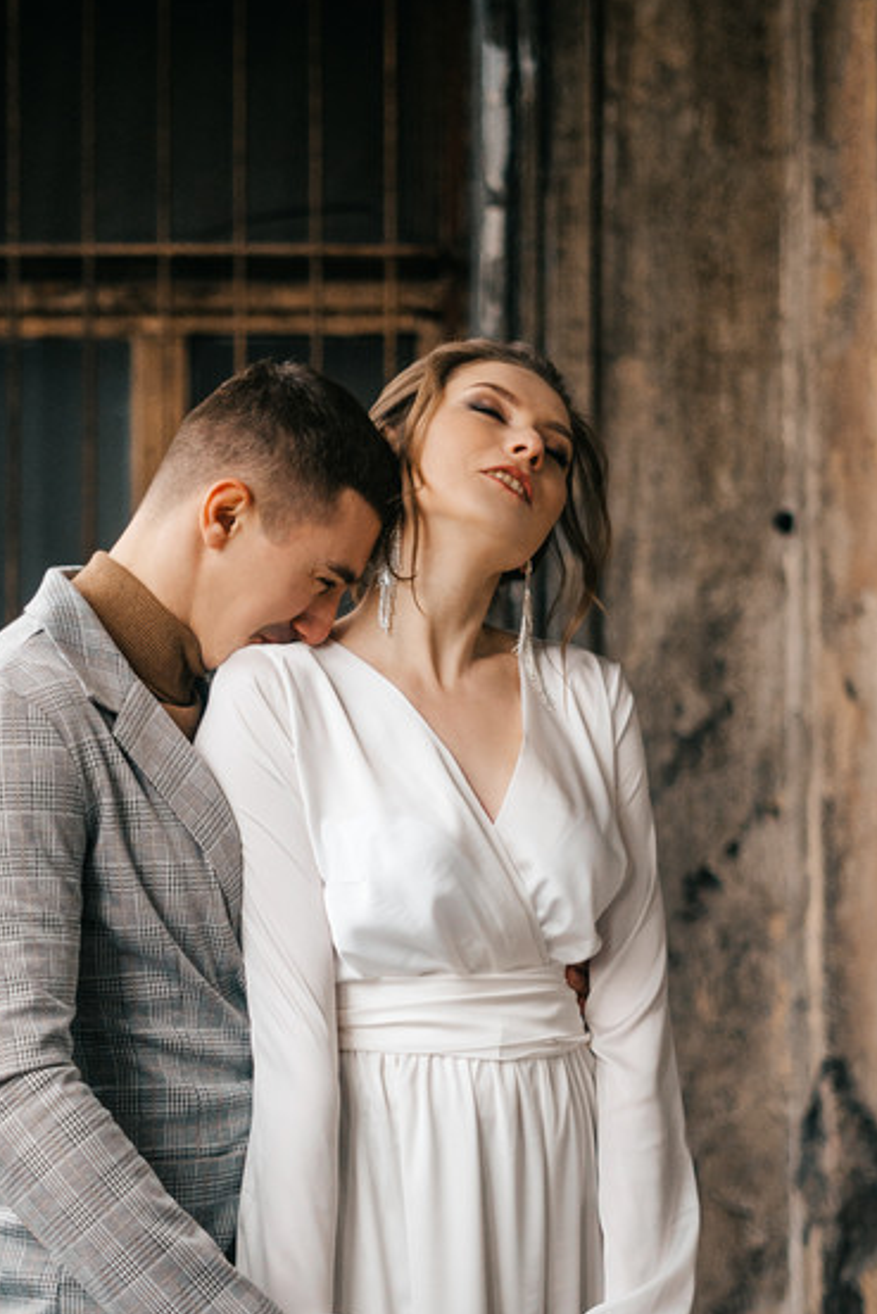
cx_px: 326
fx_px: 2921
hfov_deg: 17.0
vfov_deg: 25.3
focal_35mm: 80
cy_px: 754
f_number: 1.8
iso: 640
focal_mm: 50
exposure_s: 1/200
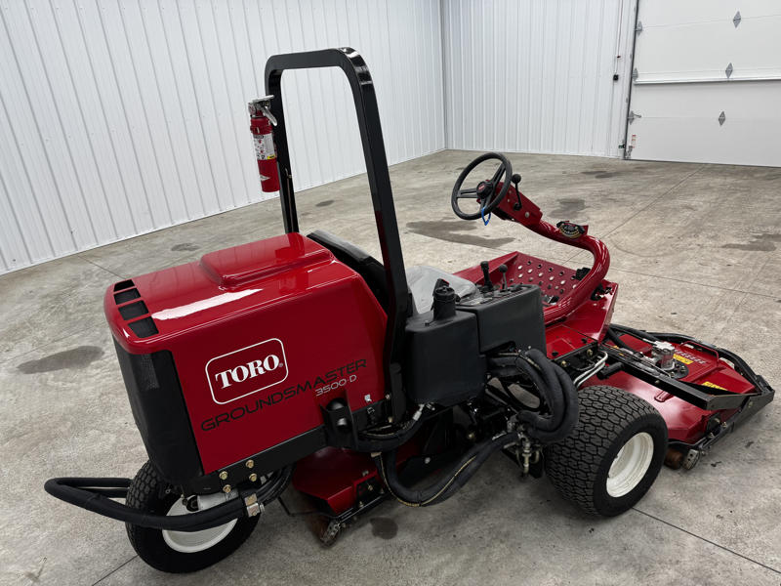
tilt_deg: -23.8
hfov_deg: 71.6
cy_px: 293
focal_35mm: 24
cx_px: 390
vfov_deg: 56.8
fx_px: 541
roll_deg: +4.5
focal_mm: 6.76
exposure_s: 1/120
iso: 80
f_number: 1.78
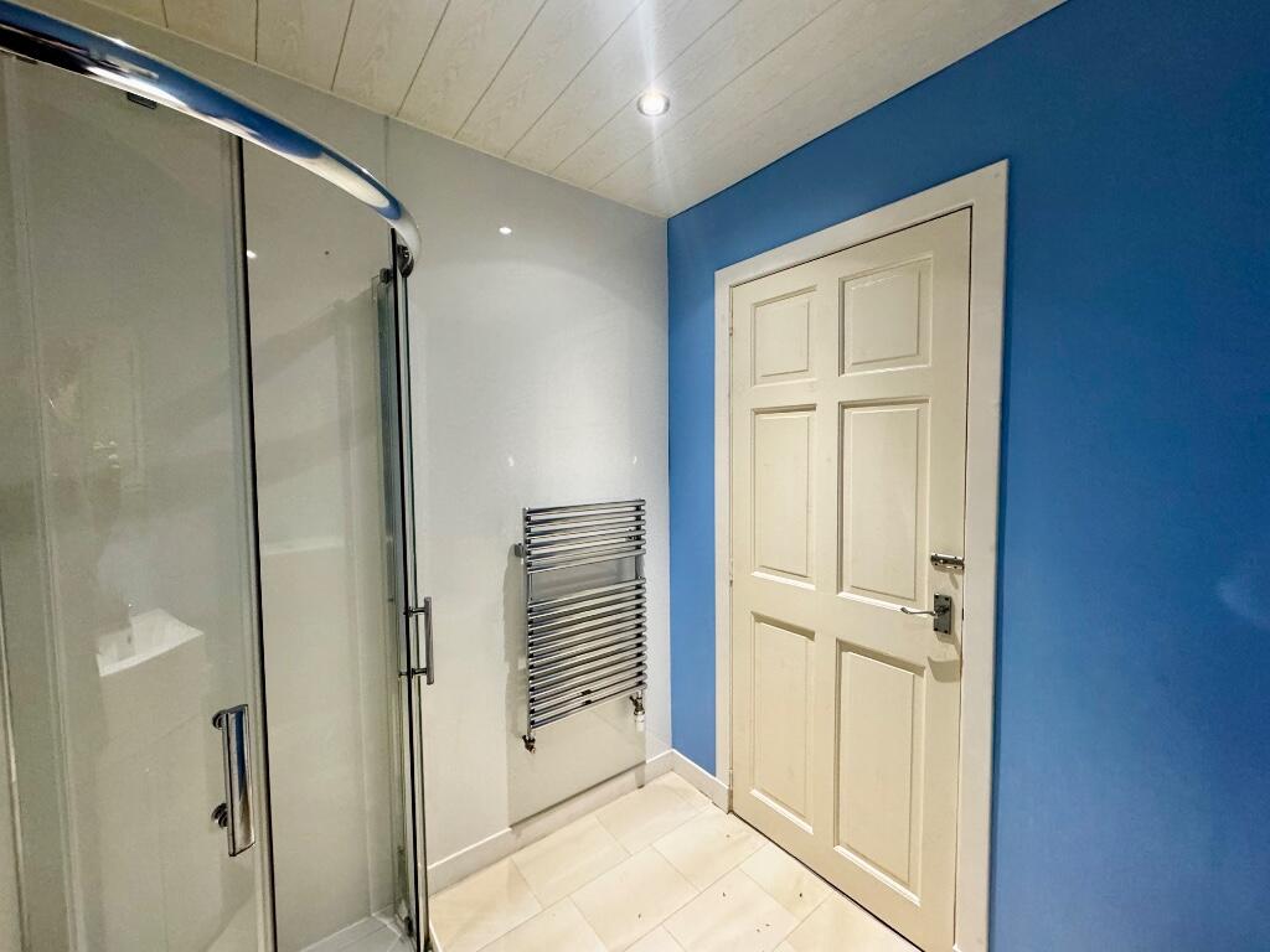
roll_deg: +1.1
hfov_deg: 102.1
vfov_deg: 85.7
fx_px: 514
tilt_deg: -3.7
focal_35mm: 14
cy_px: 476
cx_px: 635
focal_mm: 2.22
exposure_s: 1/50
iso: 320
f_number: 2.2
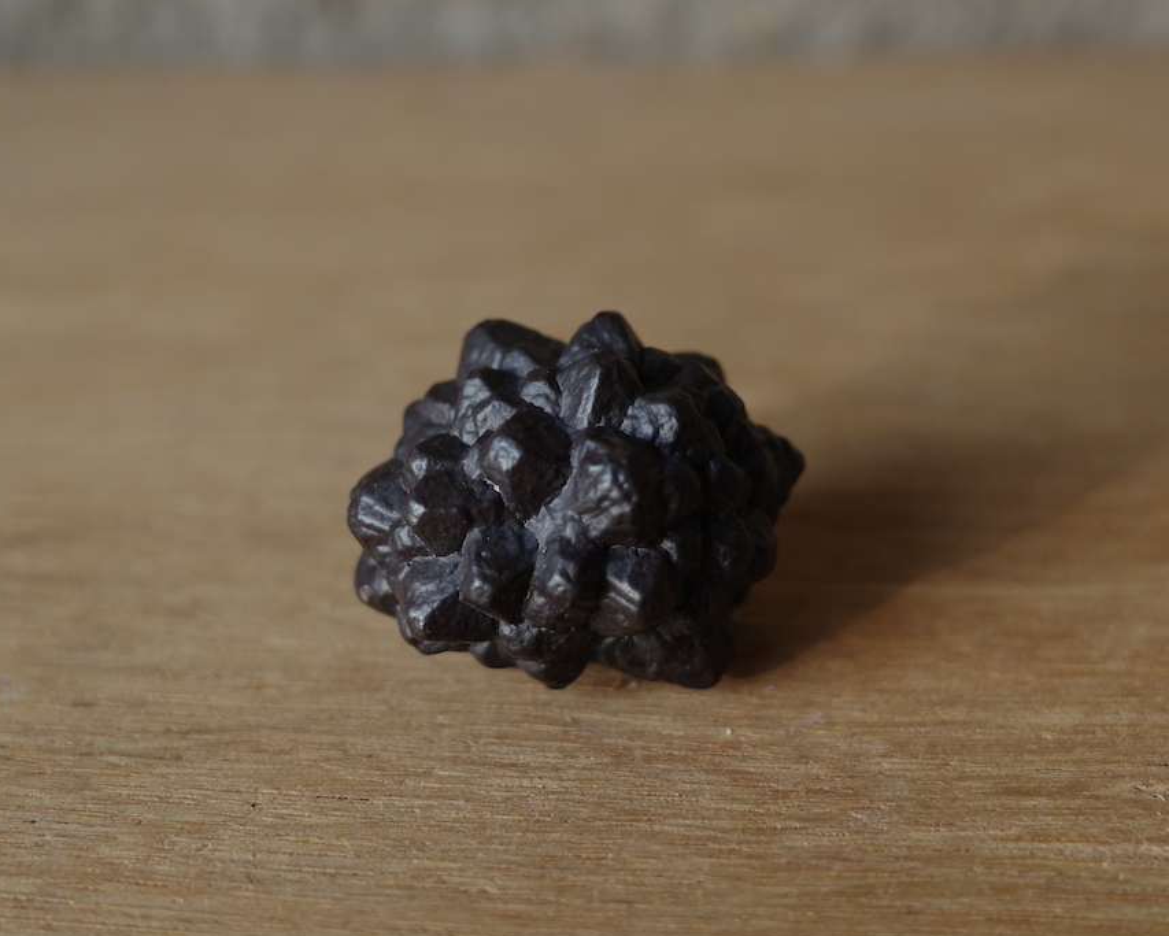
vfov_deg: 23.2
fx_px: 2284
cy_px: 433
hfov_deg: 28.7
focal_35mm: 66
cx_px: 599
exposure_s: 1/100
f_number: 2.8
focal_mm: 26
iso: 200
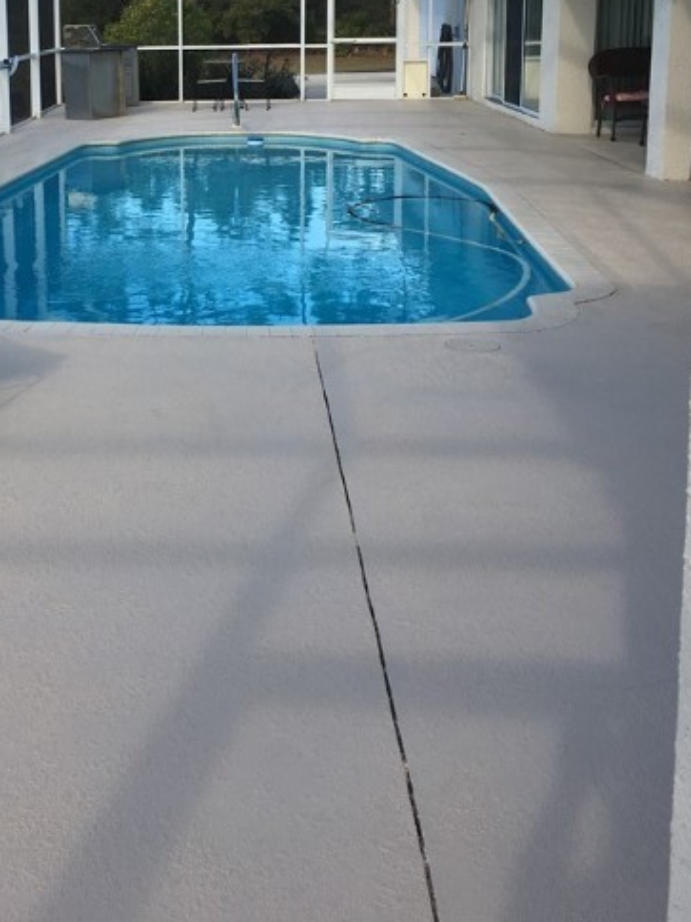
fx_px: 1224
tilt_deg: -10.0
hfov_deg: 30.9
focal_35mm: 46
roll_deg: -0.1
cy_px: 192
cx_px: 166
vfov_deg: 39.7
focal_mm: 4.15
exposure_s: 1/381
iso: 25
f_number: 2.2
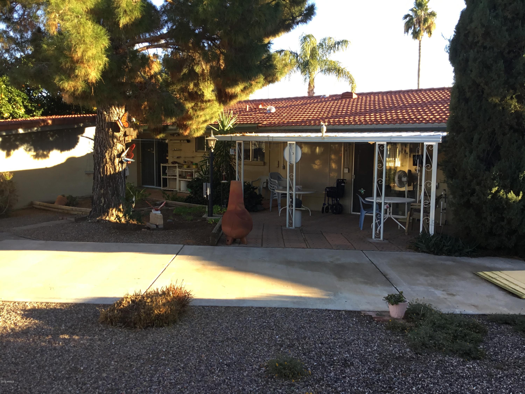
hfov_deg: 58.4
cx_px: 262
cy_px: 197
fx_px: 470
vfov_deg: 45.4
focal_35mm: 31
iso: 25
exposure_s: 1/120
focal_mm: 3.3
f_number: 2.4
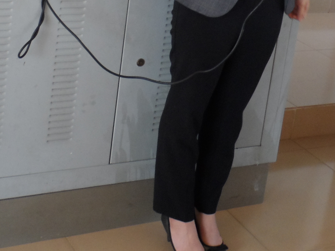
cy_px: -32
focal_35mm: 78
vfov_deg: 18.1
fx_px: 755
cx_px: 122
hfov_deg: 24.9
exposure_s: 1/45
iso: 160
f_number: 3.4
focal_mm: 5.3
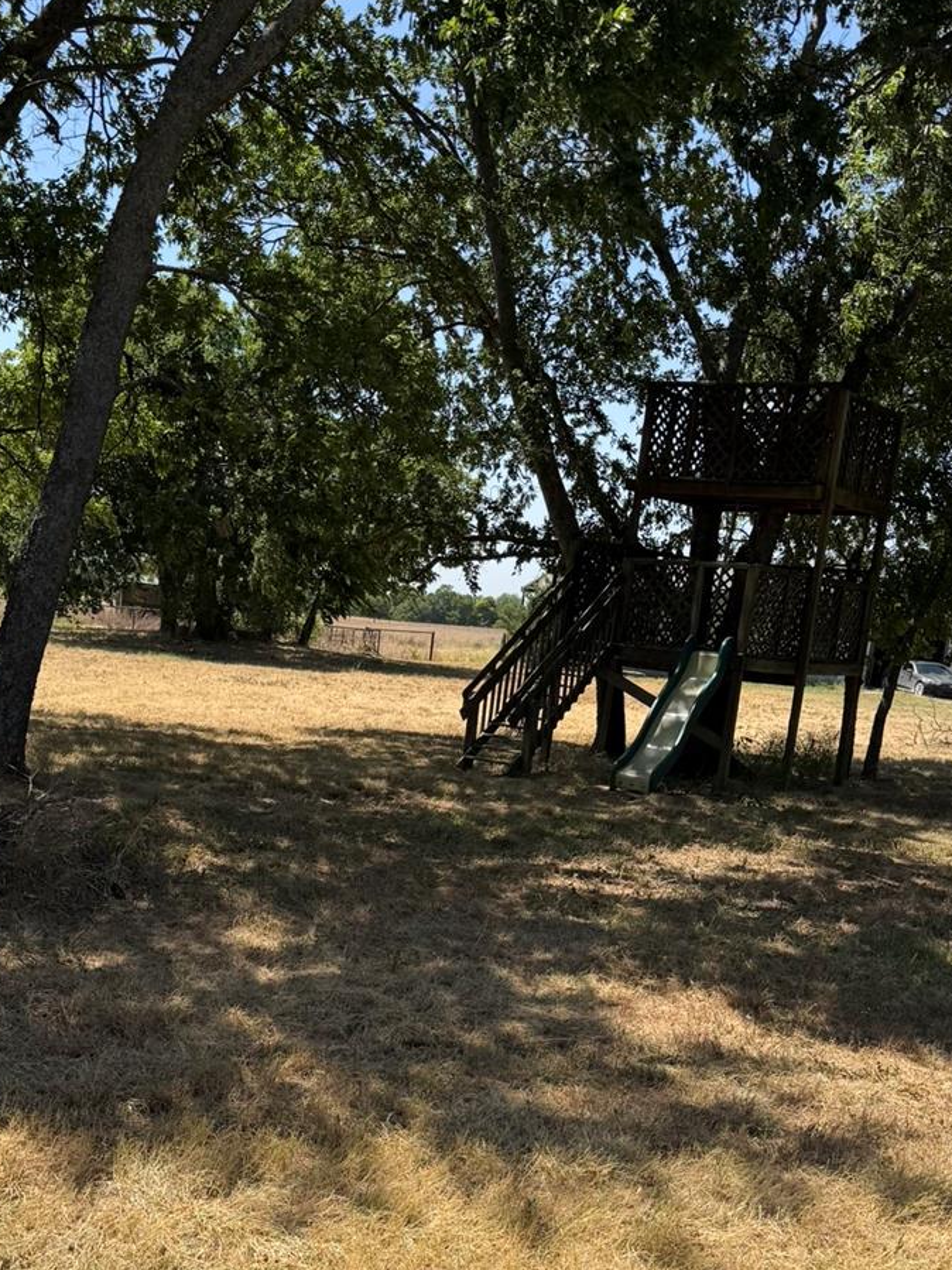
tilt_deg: -11.4
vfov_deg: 44.8
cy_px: 889
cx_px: 363
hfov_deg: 35.0
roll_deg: -5.7
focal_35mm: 41
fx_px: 1504
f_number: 1.78
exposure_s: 1/3759
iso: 80
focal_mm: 6.76
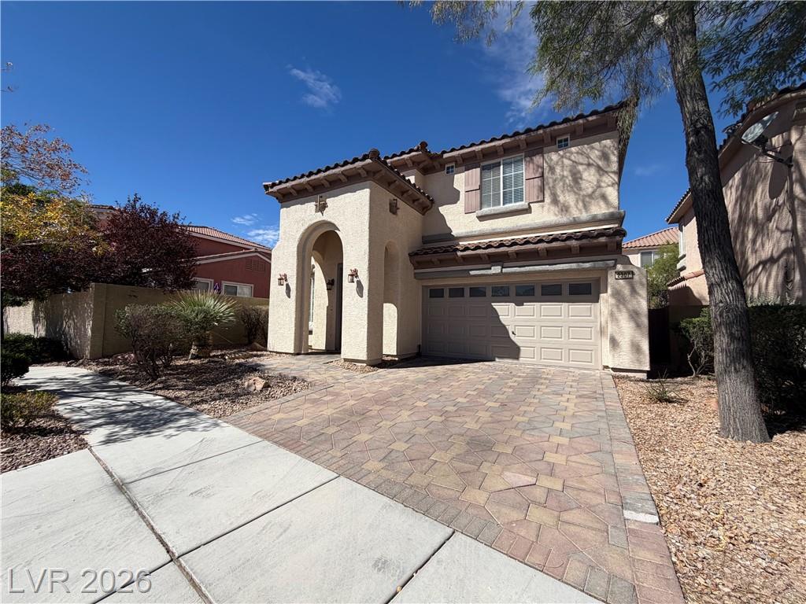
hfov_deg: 102.1
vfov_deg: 85.7
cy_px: 302
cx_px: 403
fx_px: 326
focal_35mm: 14
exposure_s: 1/1125
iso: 25
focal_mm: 2.22
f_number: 2.2
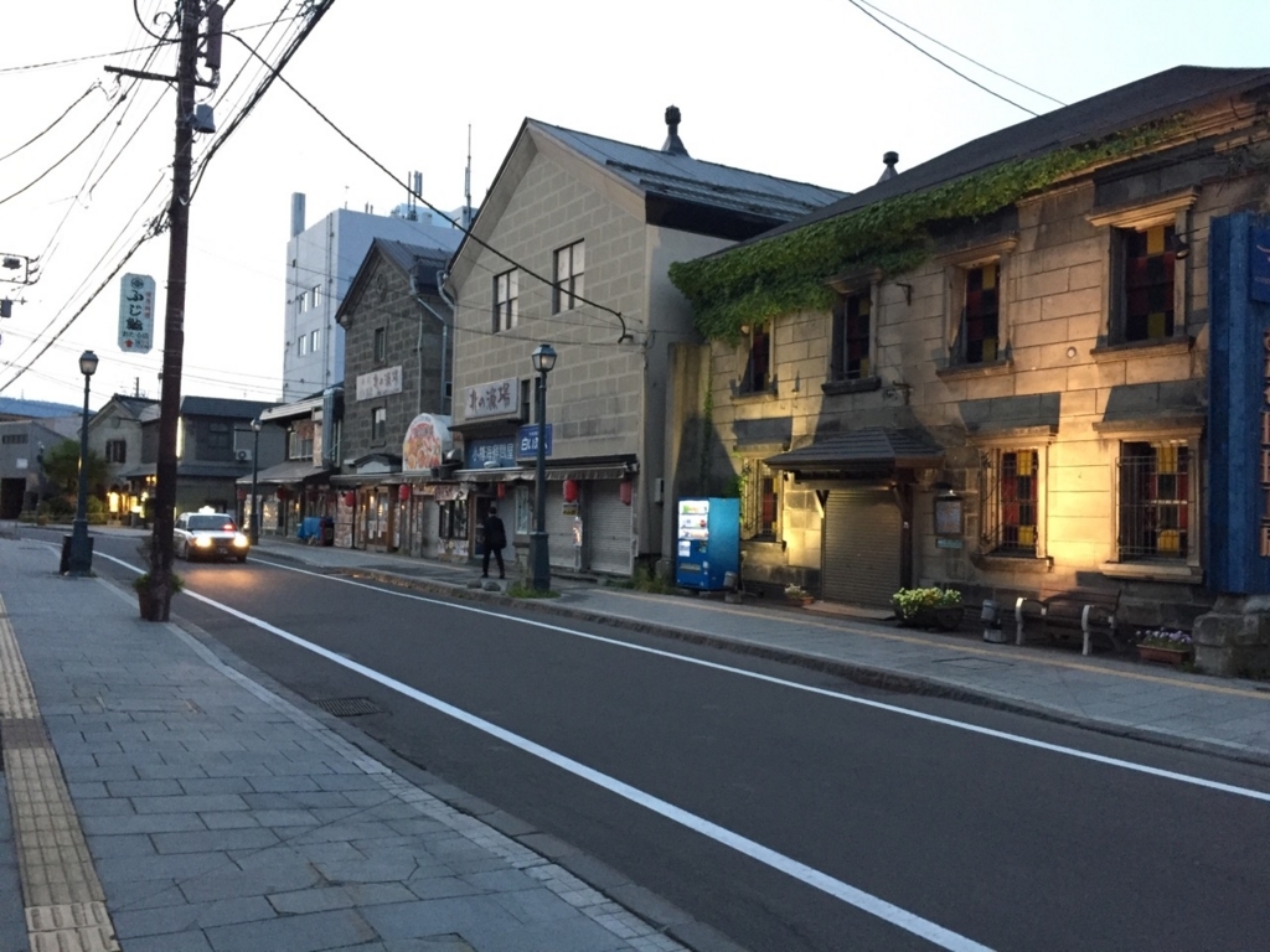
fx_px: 1064
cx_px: 635
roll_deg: -0.8
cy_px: 476
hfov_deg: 61.7
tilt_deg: +2.0
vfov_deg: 48.2
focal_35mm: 29
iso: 250
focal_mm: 4.15
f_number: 2.2
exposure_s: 1/30
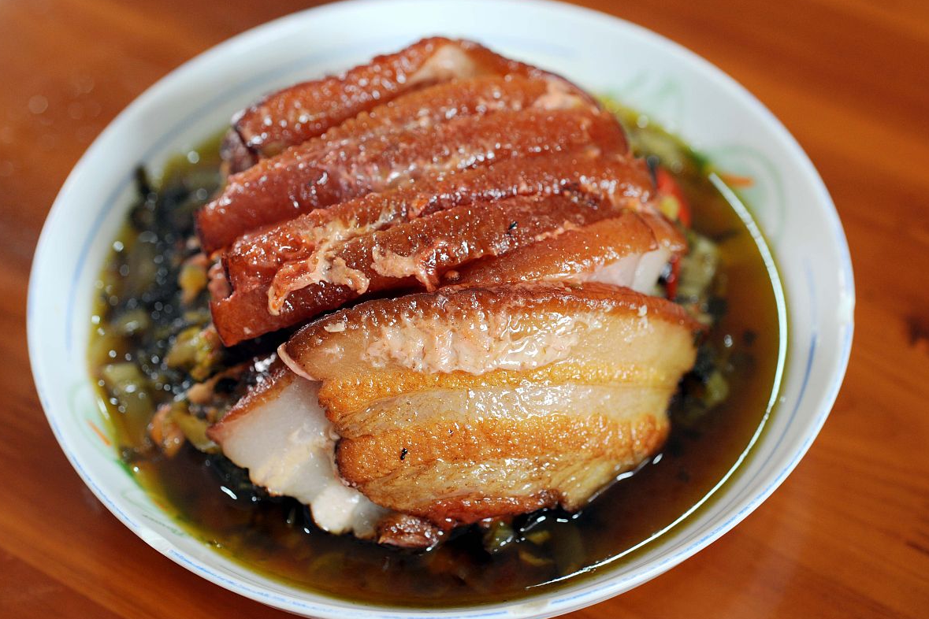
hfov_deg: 32.9
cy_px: 309
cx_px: 464
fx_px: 1574
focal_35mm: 61
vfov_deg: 22.3
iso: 640
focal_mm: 60
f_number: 5
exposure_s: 1/60
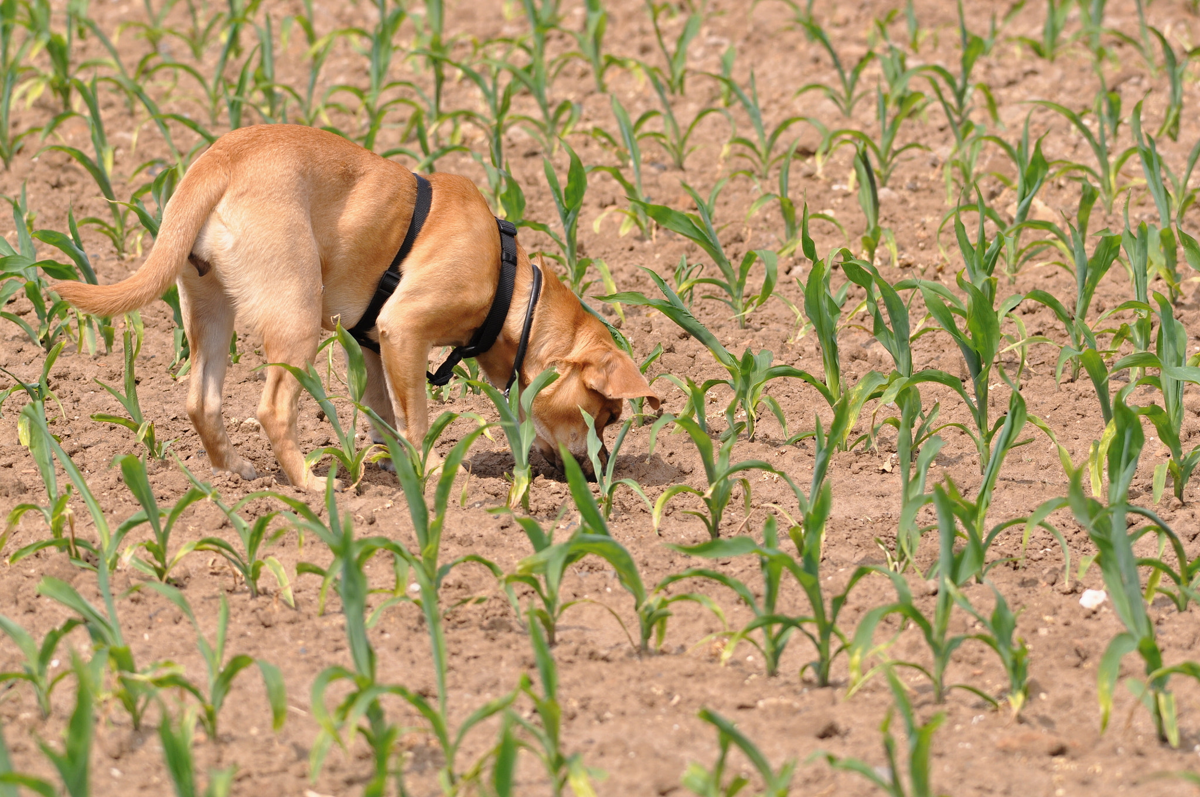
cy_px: 398
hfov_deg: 6.3
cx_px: 600
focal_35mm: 330
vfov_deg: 4.2
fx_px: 10986
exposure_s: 1/400
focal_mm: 220
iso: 200
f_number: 8
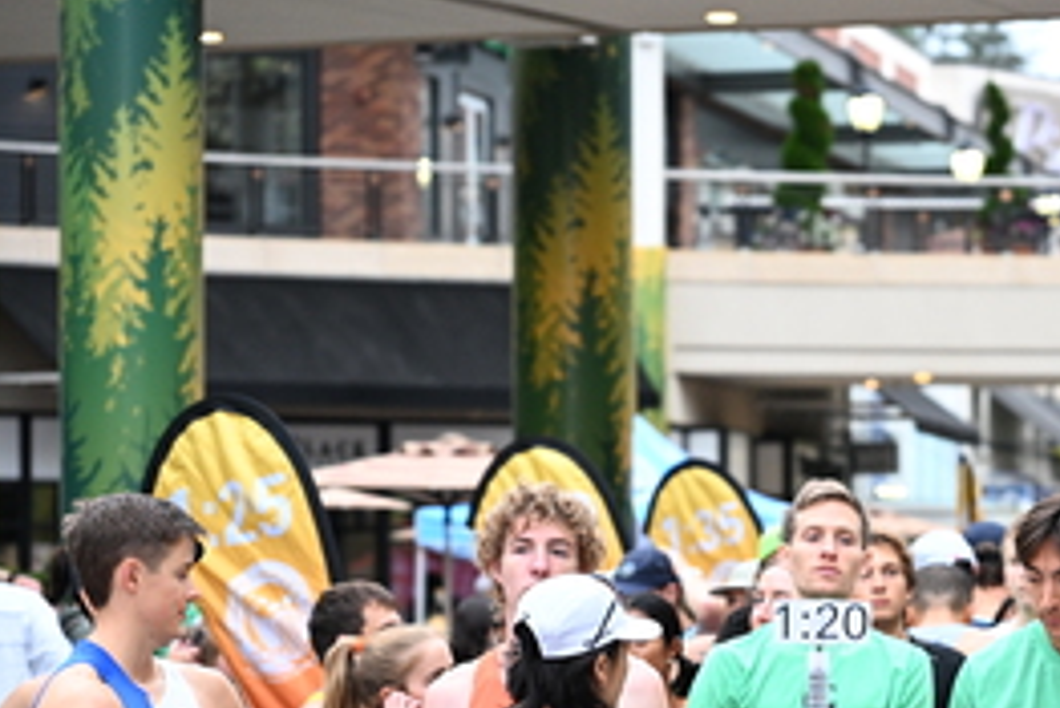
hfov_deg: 9.8
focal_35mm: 208
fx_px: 6128
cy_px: 698
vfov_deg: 6.6
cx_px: 991
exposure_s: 1/320
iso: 1600
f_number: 4
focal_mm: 99
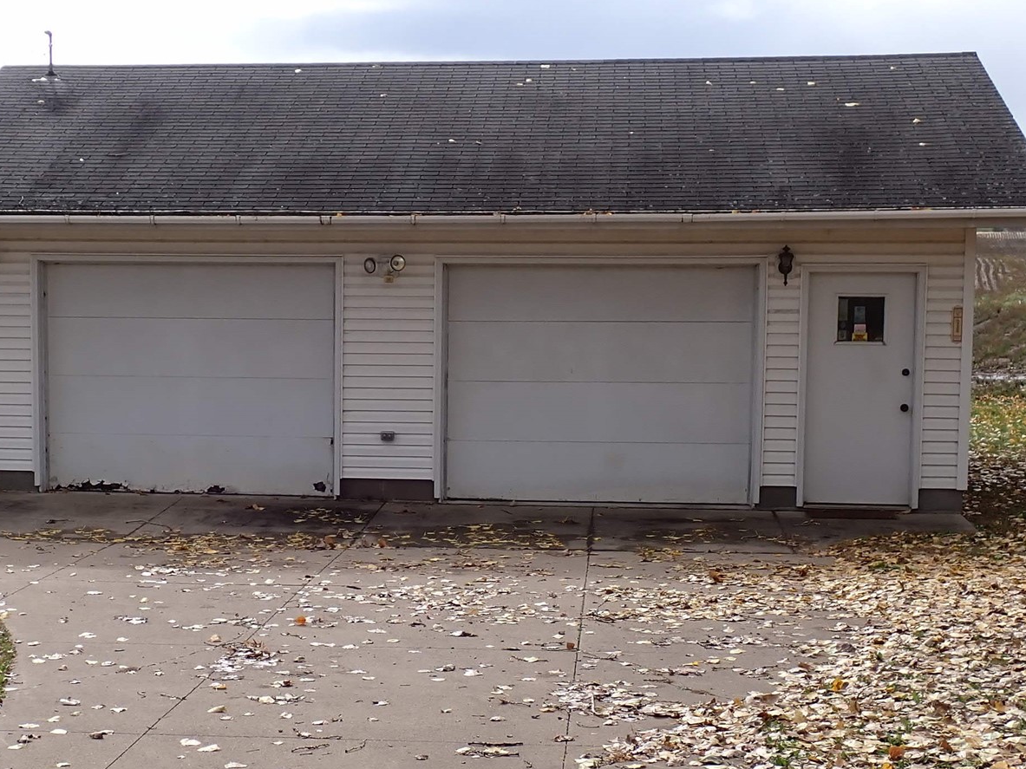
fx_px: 2104
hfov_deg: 27.1
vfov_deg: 20.7
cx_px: 295
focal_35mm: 71
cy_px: 466
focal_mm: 7.31
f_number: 4
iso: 100
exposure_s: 1/500
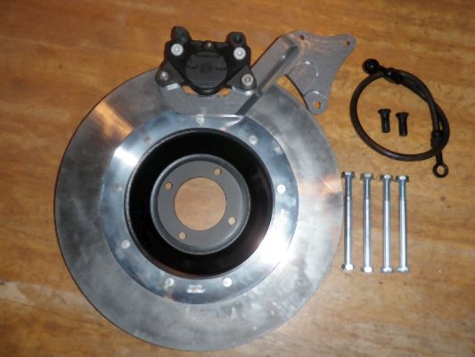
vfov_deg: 29.7
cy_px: 178
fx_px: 673
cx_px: 238
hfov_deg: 38.9
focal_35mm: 49
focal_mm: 8.89
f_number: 4.4
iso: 64
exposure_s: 1/50
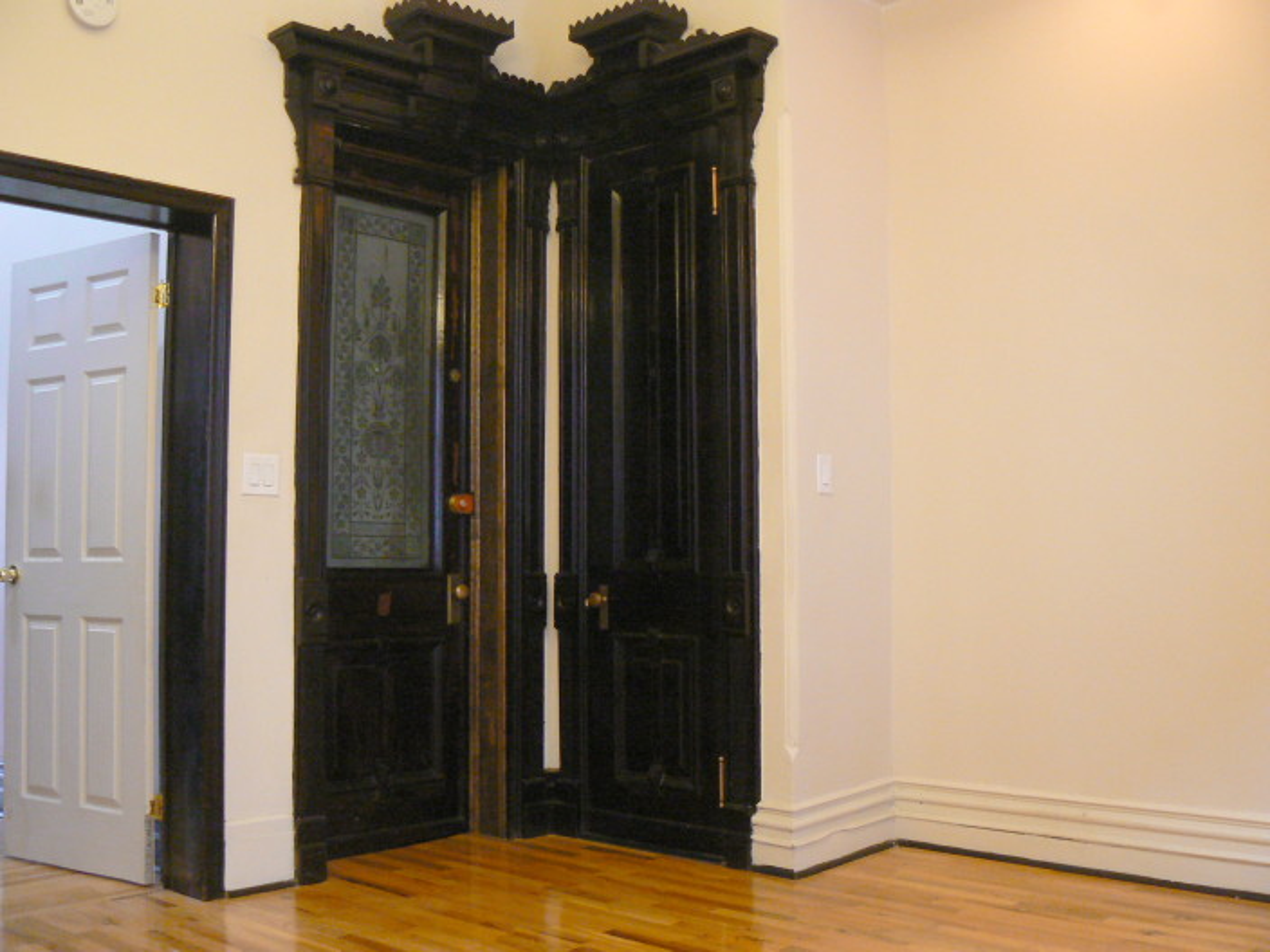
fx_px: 1321
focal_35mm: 36
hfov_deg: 51.4
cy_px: 476
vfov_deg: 39.7
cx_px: 635
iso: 200
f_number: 2.8
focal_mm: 6
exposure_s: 1/8
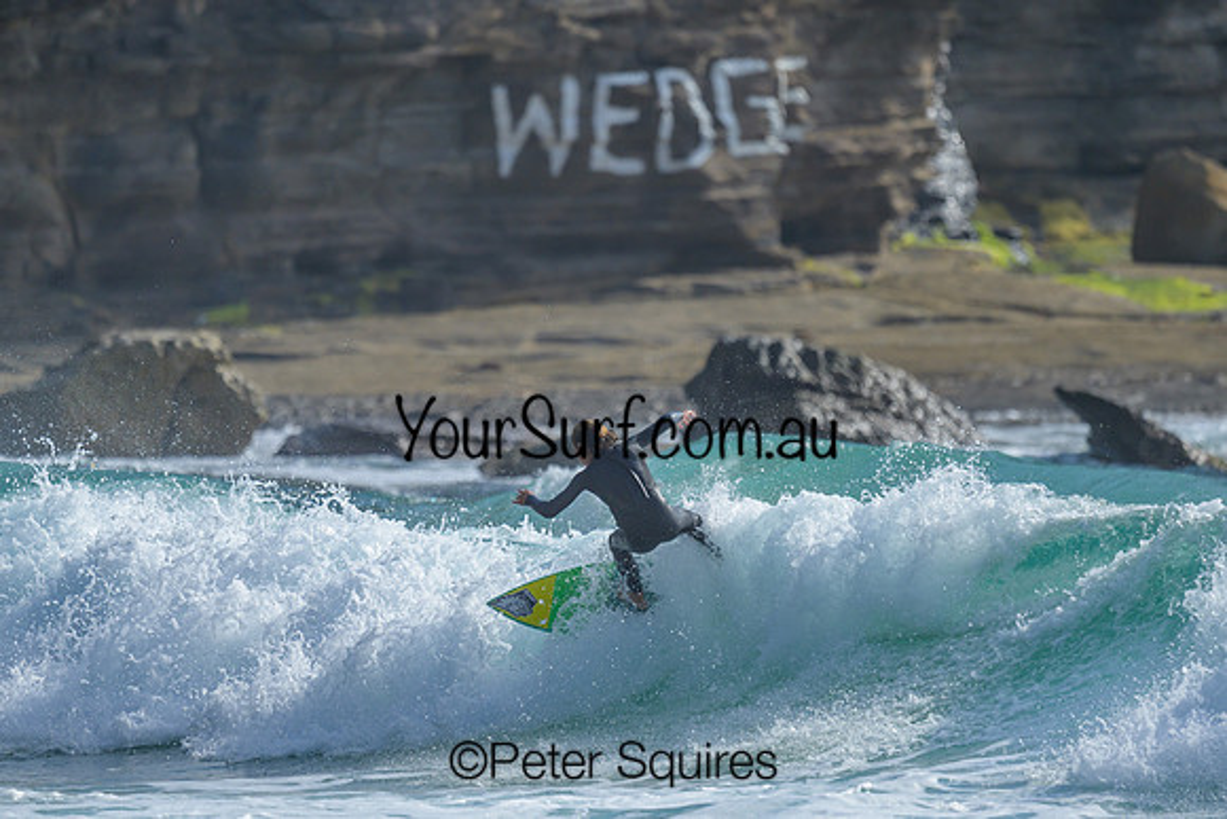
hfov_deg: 2.2
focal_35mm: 942
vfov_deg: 1.5
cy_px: 461
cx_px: 722
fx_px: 32110
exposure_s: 1/2000
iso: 200
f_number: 6.3
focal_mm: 800
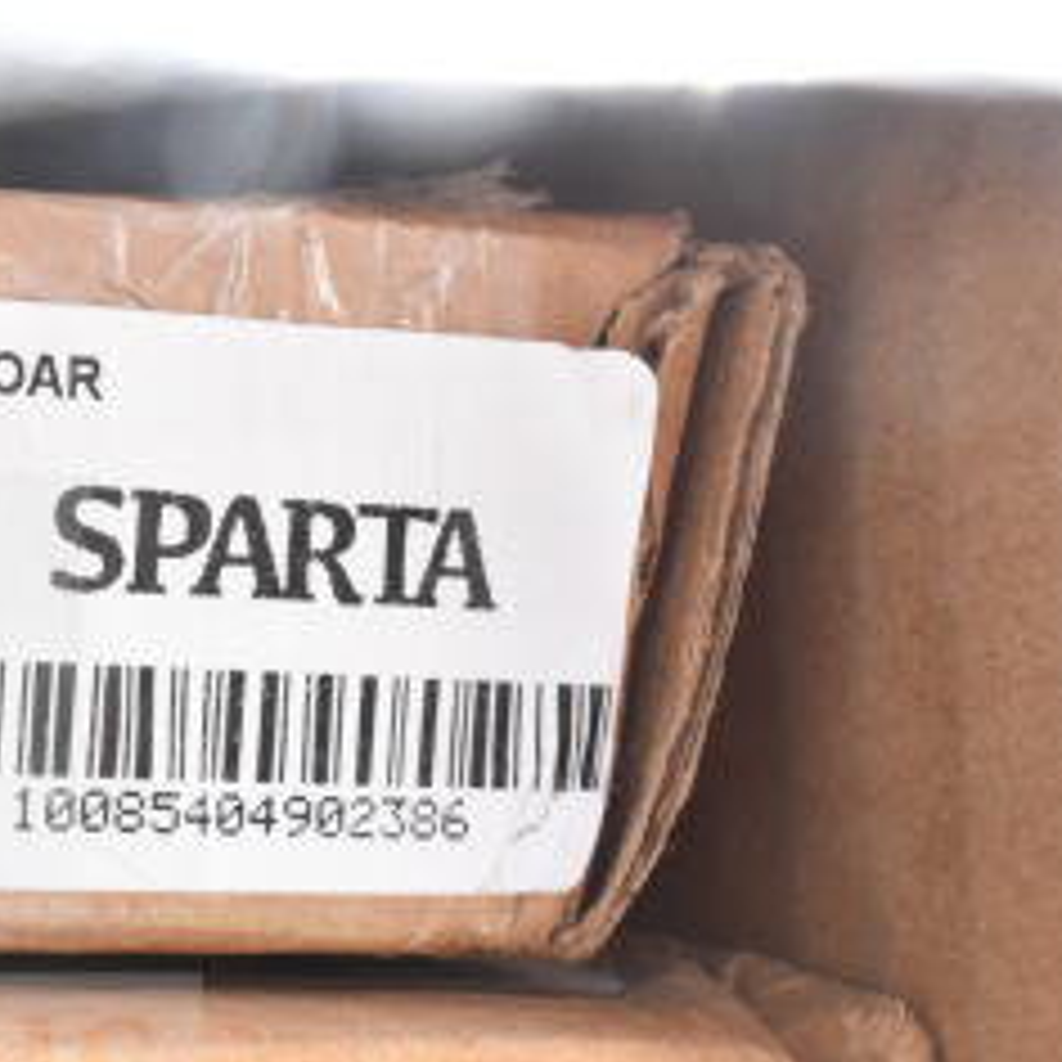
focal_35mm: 66
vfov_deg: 25.7
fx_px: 2291
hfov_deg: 23.2
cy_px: 830
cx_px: -306
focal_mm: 20
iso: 1600
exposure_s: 1/320
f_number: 9
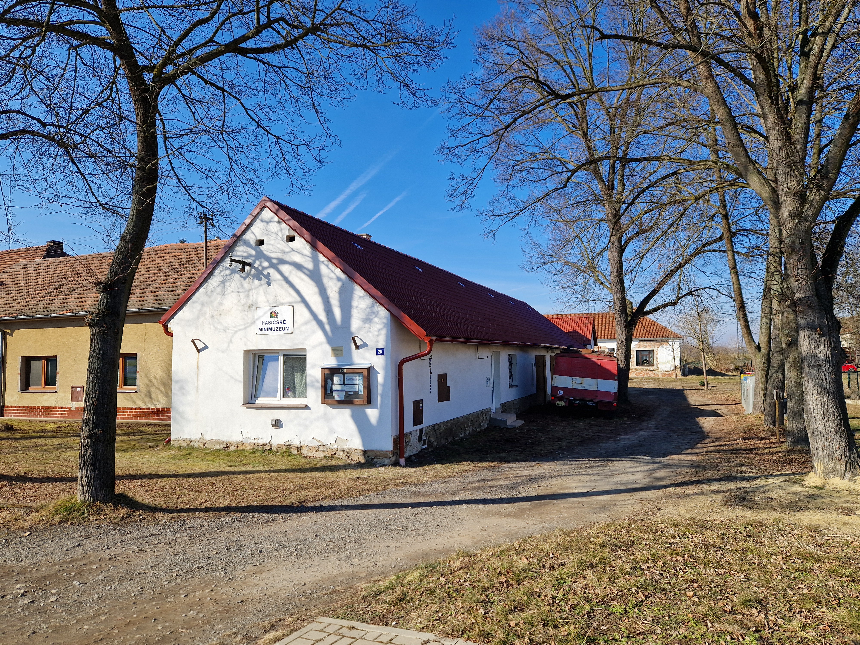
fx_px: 571
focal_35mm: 23
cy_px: 322
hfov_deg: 73.9
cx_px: 430
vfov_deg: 58.9
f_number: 1.8
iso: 50
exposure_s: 1/1368
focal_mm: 5.4
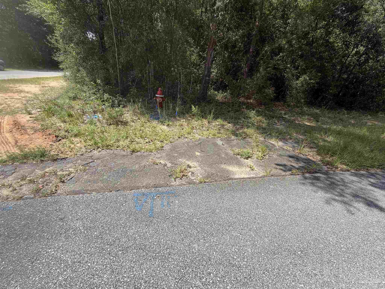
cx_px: 192
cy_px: 144
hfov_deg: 102.1
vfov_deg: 85.7
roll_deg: -7.0
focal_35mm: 14
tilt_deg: -23.1
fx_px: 156
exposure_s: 1/770
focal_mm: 2.22
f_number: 2.2
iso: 32
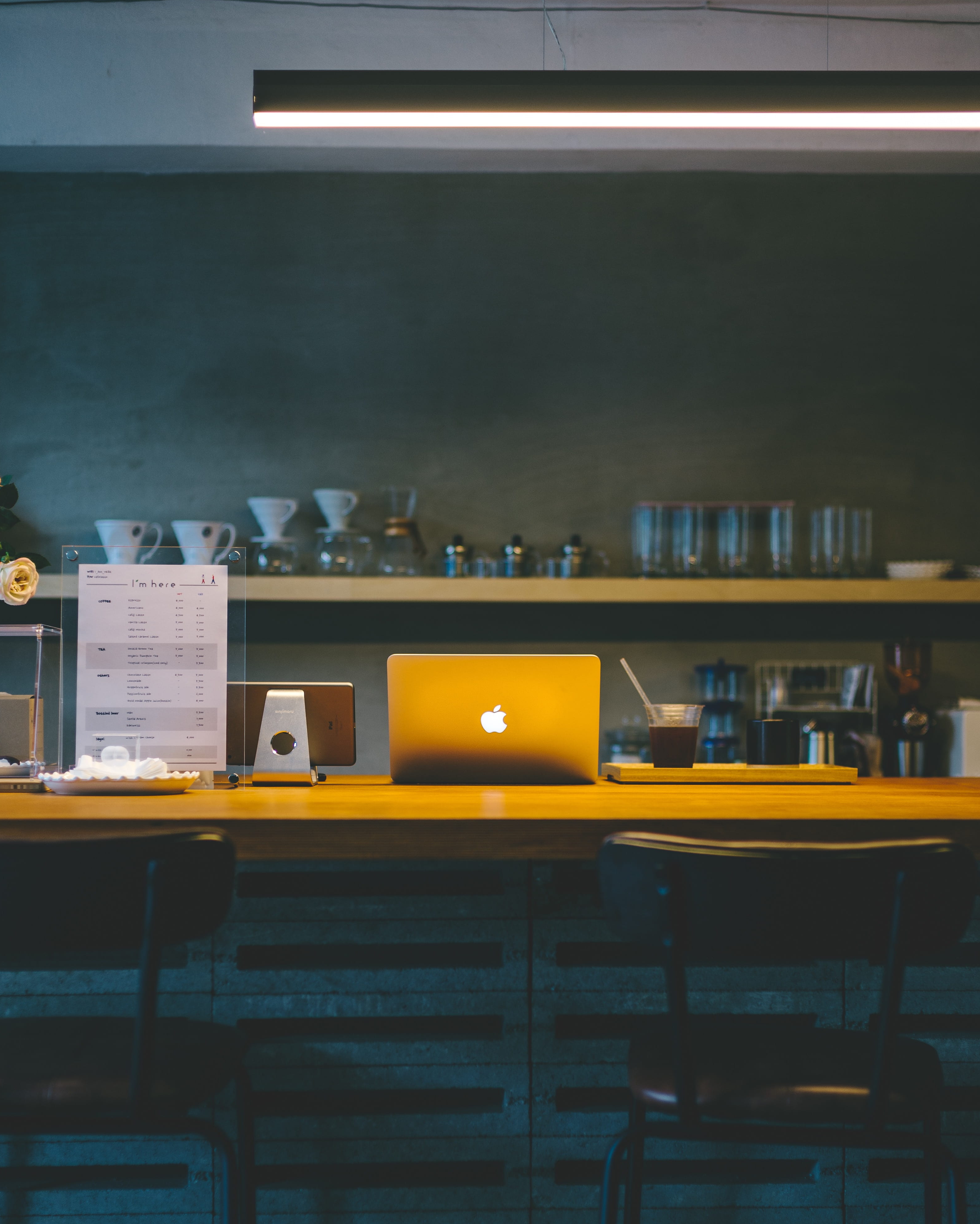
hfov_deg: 26.7
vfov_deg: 32.9
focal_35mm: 57
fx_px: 2066
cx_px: 492
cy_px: 712
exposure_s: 1/125
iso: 360
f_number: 2
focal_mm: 50
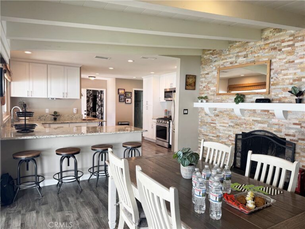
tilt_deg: -3.0
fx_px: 211
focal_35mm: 24
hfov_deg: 71.6
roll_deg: -1.3
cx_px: 152
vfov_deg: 56.8
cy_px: 114
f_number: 1.78
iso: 100
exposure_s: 1/120
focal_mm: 6.76
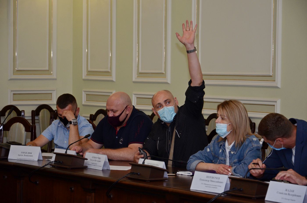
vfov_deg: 12.1
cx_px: 154
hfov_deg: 18.2
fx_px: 957
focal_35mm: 112
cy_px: 102
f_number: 5.3
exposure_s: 1/200
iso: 800
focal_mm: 75
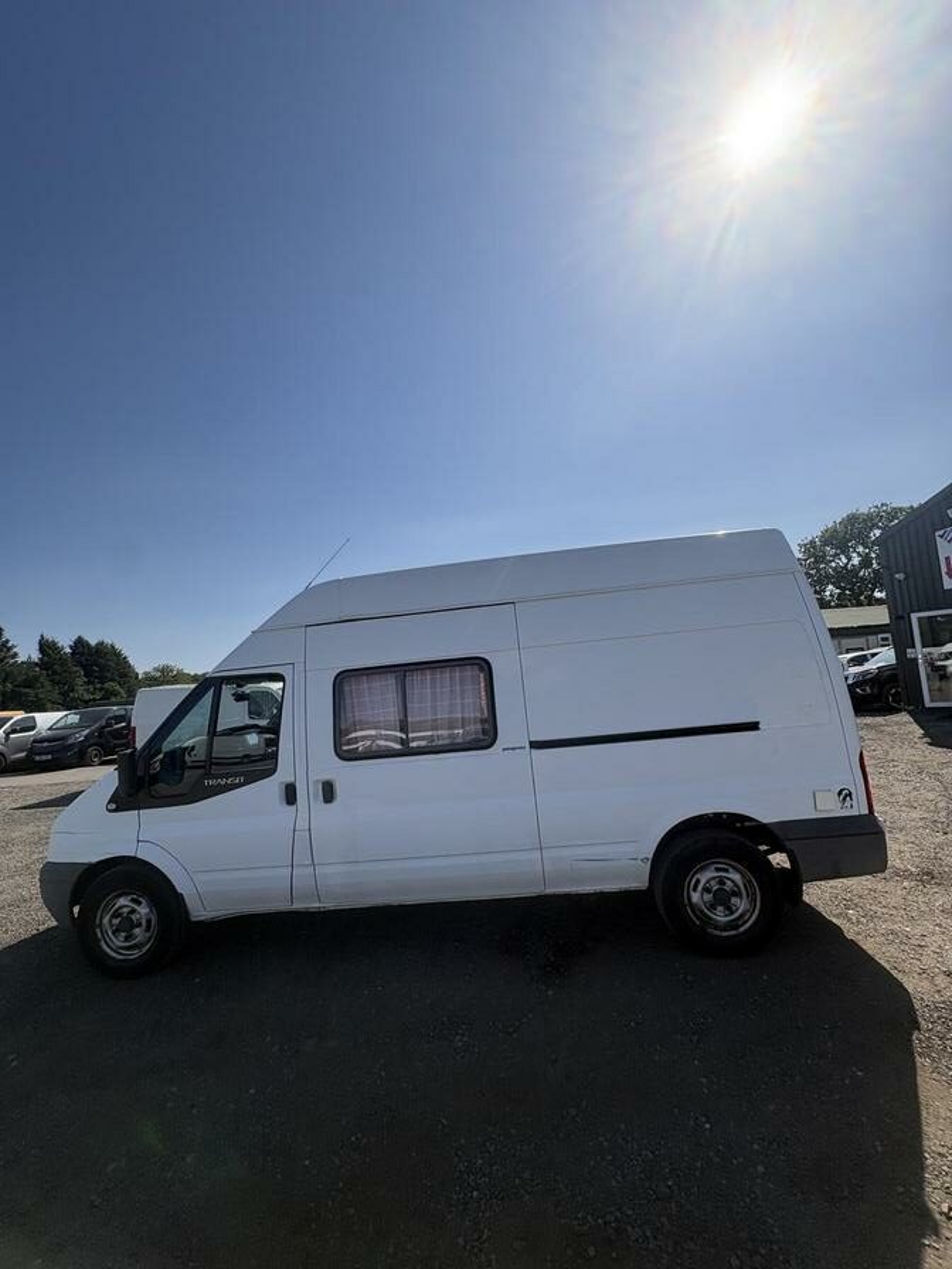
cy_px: 634
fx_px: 513
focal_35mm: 14
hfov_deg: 85.7
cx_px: 476
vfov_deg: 102.1
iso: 50
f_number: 2.2
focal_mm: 2.22
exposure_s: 1/3106
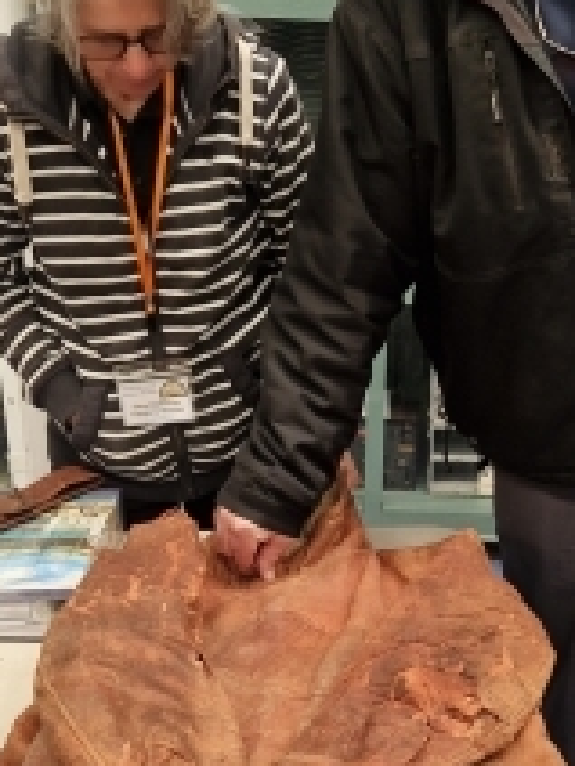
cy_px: 596
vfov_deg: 29.2
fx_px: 1440
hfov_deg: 22.5
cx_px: 394
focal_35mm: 65
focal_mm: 5.4
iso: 100
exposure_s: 1/100
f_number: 1.8
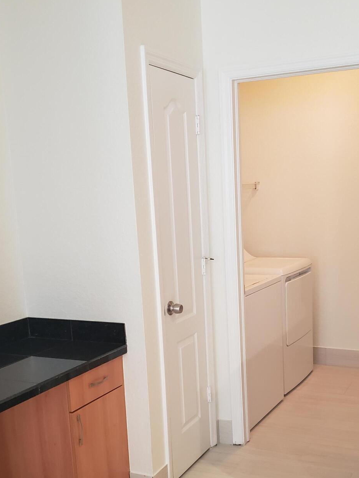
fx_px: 581
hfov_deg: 34.3
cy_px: 327
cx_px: 202
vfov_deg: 44.0
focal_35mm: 42
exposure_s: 1/40
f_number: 1.5
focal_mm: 4.3
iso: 320
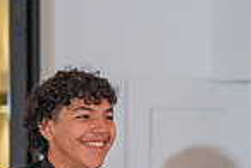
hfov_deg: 4.3
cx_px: 141
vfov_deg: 2.9
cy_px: 275
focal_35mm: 476
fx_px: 3326
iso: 3200
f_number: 4
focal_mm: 120
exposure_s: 1/200
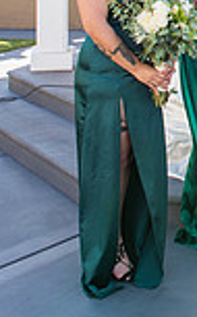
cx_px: 396
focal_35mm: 93
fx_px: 803
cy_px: -78
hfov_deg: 12.3
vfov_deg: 20.7
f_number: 5
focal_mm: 24
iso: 100
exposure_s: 1/125
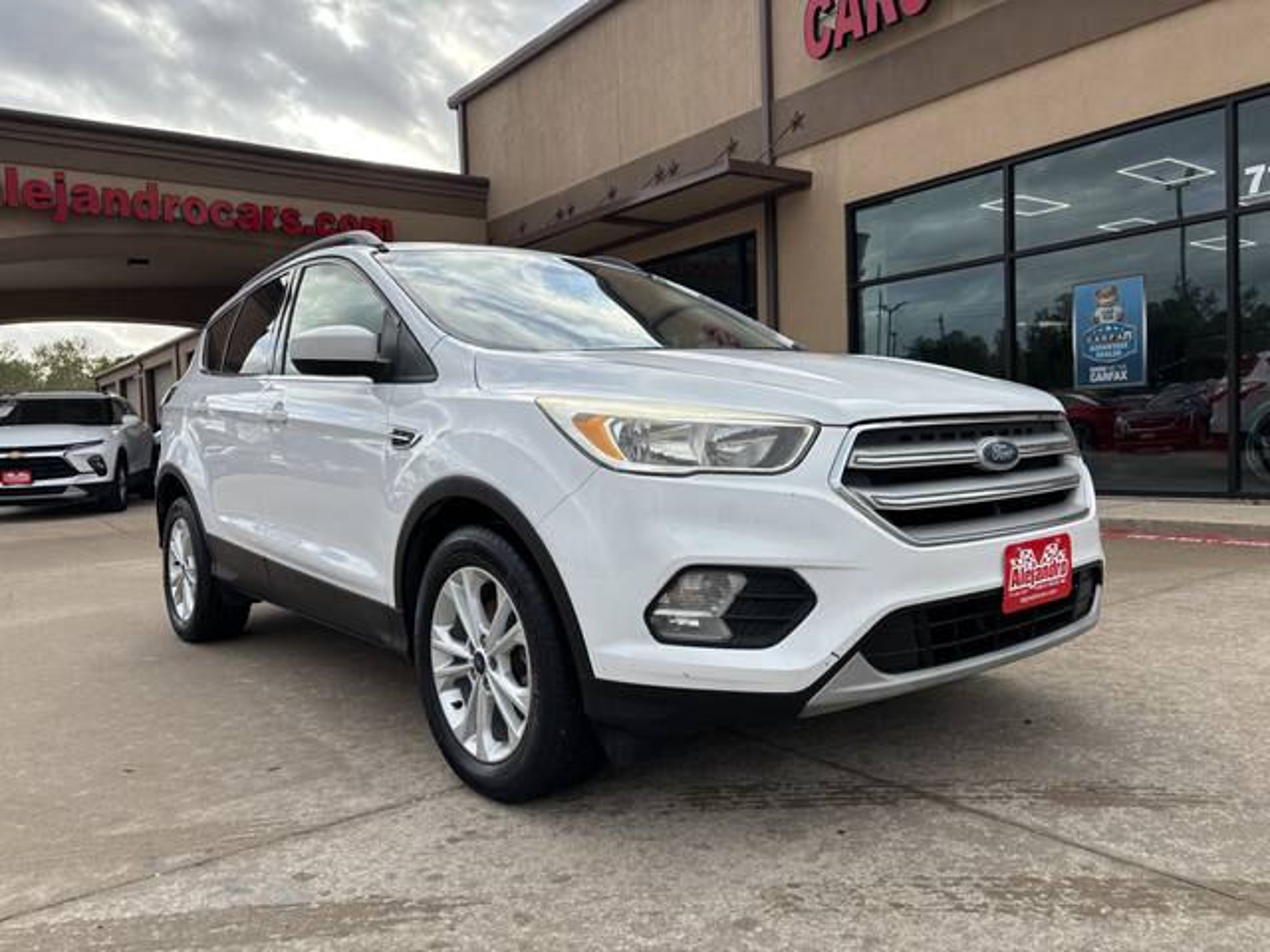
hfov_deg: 67.3
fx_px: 954
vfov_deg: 53.1
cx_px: 635
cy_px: 476
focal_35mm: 26
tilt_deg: -2.7
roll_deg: +1.9
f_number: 1.6
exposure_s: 1/1399
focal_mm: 5.96
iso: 50
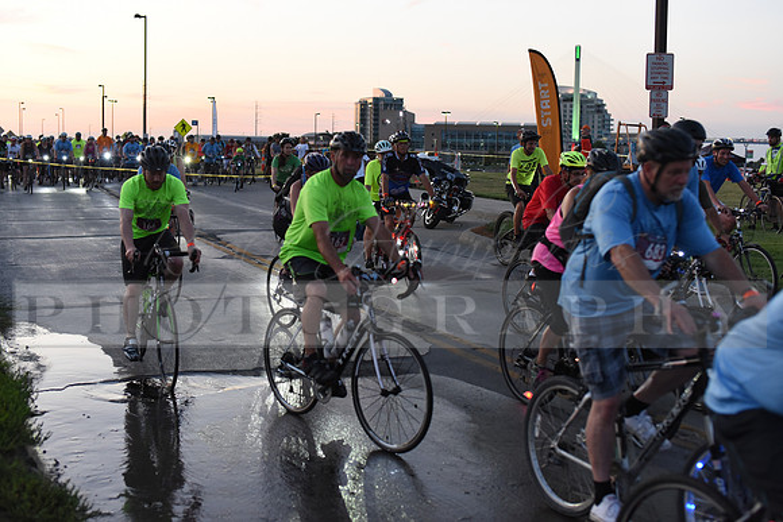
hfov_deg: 39.6
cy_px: 261
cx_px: 392
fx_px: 1088
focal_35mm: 50
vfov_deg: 27.0
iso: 2500
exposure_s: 1/400
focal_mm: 50
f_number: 2.8
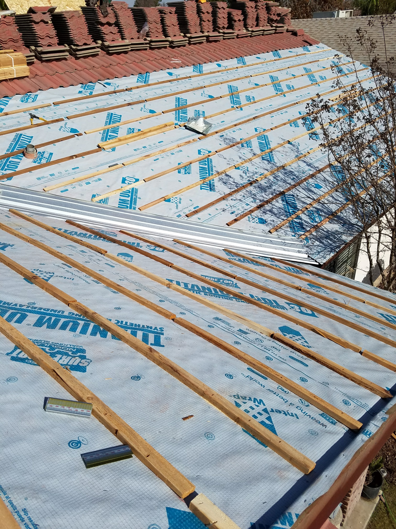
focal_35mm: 26
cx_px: 198
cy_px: 264
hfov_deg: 53.1
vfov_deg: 67.3
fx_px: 397
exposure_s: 1/5232
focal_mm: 4.2
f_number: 1.7
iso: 50
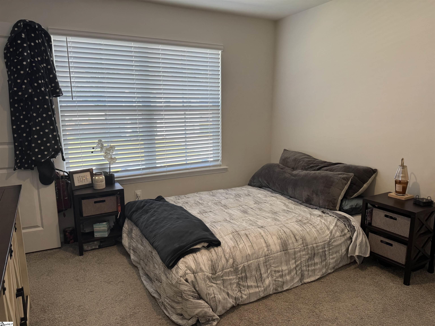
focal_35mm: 24
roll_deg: +0.8
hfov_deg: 71.6
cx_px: 218
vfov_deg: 56.8
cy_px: 163
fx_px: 302
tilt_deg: -10.1
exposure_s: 1/120
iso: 64
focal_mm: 6.76
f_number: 1.78
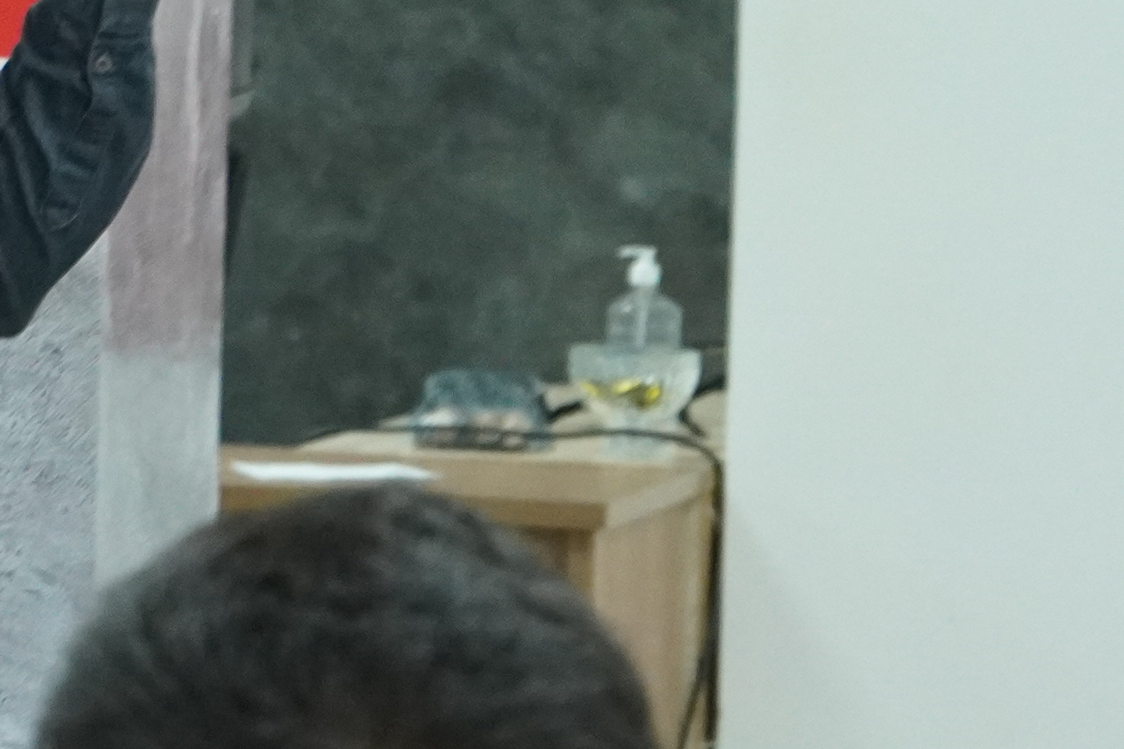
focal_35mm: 268
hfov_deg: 7.6
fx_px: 8366
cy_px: 234
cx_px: -188
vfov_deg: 5.1
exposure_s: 1/160
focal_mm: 50
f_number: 4
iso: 2500
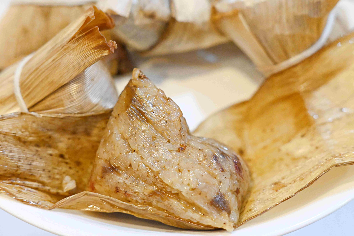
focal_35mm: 75
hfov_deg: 27.0
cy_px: 118
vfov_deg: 18.2
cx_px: 177
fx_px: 737
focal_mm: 50
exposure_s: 1/200
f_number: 3.2
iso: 3600
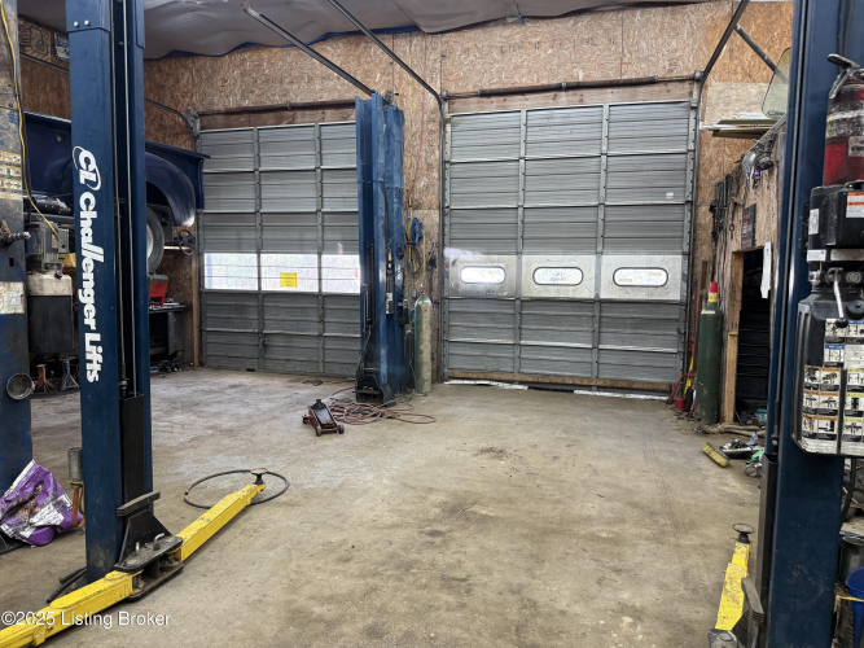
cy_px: 324
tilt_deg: -4.5
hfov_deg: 71.6
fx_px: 599
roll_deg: -0.8
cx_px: 432
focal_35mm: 24
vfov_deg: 56.8
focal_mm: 6.76
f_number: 1.78
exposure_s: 1/60
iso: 200
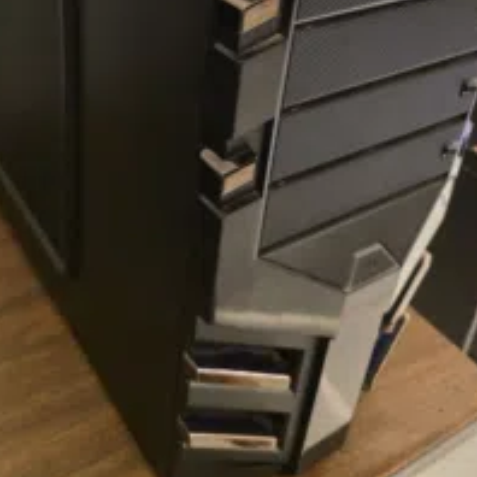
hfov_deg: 40.2
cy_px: 75
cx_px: 142
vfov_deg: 38.9
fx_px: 639
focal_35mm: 41
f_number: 1.7
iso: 1250
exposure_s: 1/33.3
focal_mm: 6.3
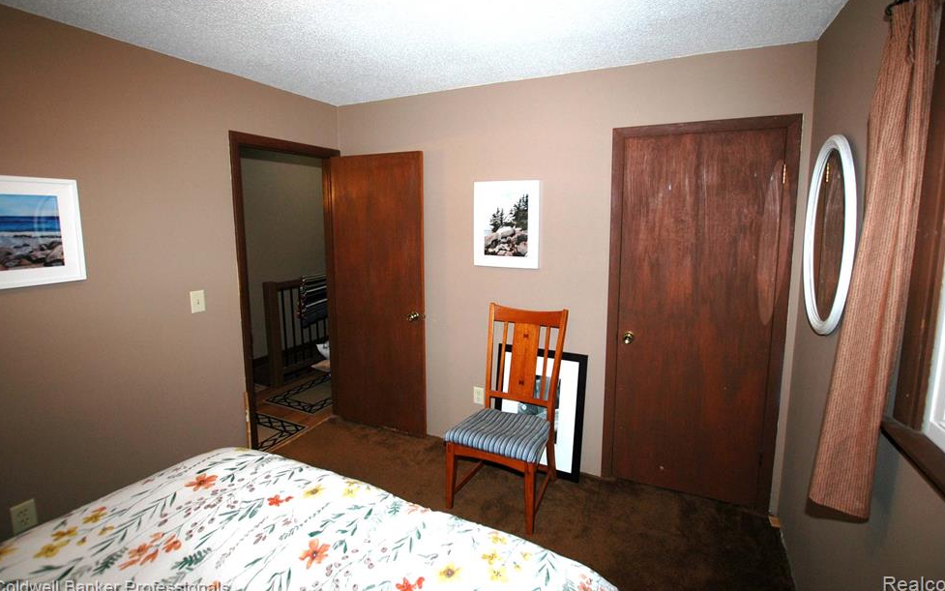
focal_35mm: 16
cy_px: 271
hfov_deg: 97.8
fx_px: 412
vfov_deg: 71.2
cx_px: 486
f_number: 4
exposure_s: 1/60
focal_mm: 10
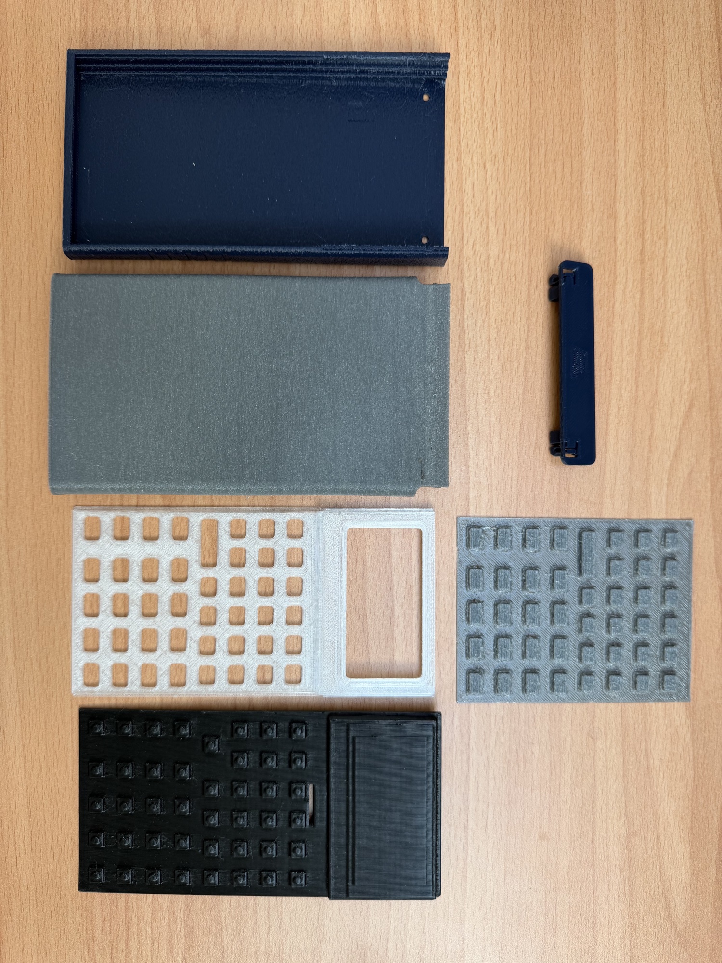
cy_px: 482
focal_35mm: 24
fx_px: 667
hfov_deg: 56.8
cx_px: 361
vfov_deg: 71.6
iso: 50
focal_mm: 6.76
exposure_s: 1/120
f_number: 1.78
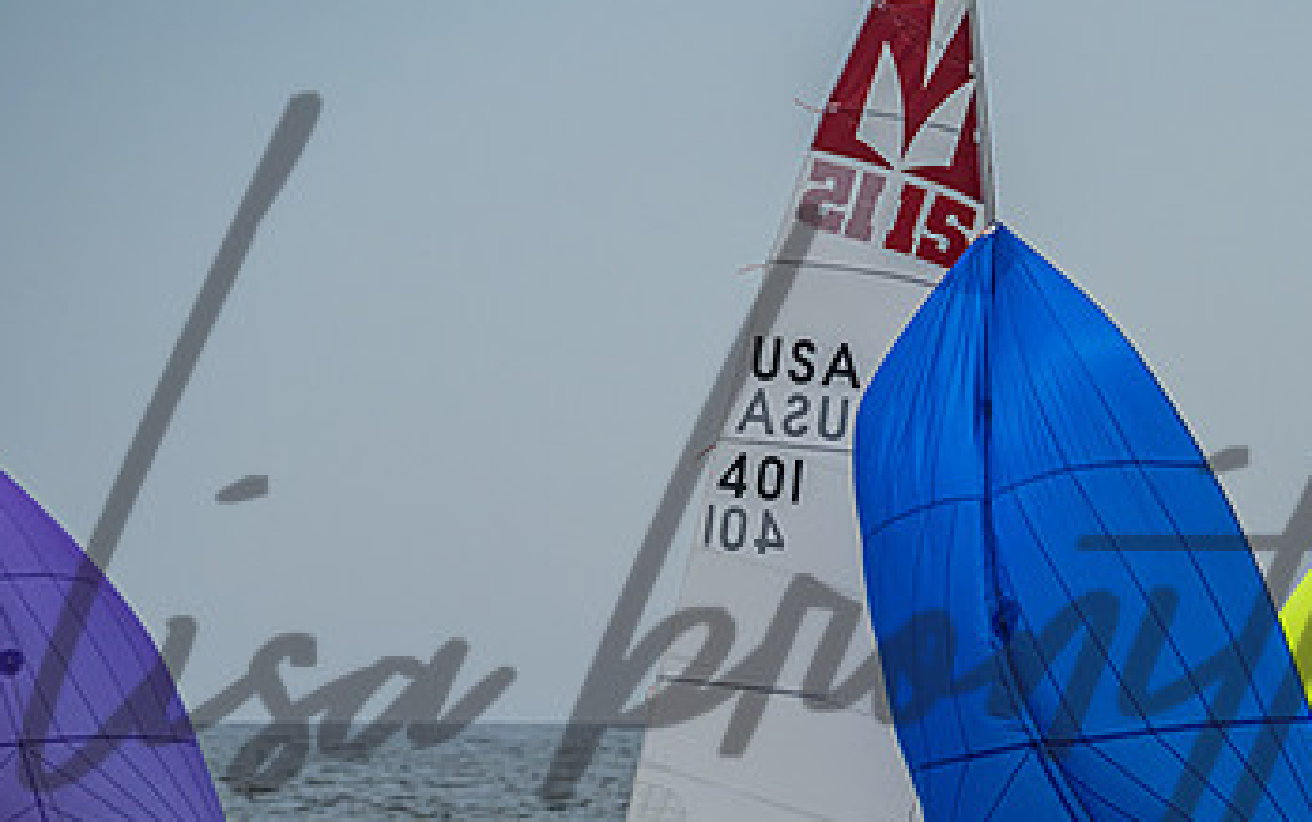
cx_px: 1009
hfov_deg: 4.1
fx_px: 18247
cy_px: 713
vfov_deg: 2.6
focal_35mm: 510
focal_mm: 260
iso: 500
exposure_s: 1/4000
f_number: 8
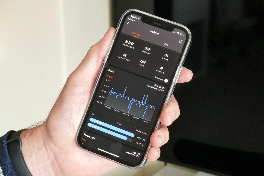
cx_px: 132
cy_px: 88
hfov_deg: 19.6
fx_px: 763
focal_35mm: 104
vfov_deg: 13.2
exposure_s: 1/60
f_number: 8
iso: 1600
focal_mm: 37.79
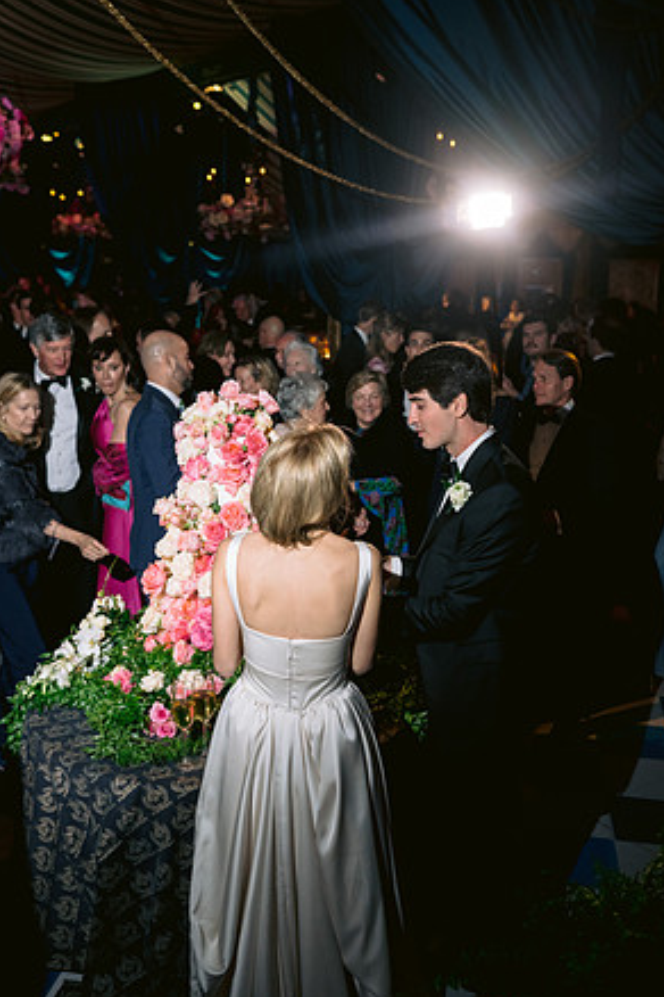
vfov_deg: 53.1
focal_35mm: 36
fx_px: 996
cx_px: 337
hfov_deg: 36.9
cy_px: 503
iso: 1000
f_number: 3.2
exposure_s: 1/80
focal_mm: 35
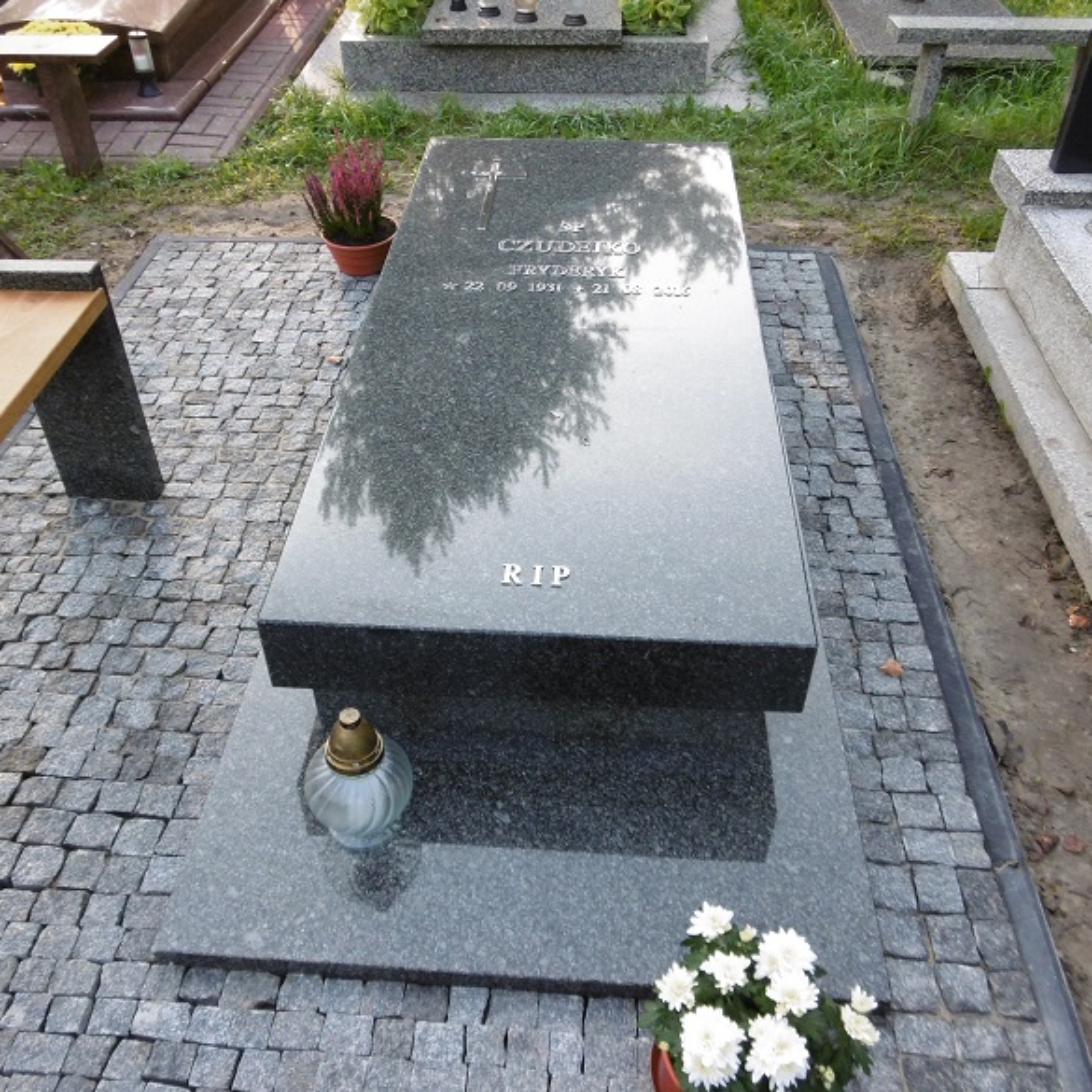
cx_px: 528
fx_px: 1035
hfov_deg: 55.6
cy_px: 538
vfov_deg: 55.6
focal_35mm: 29
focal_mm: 4.3
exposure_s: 1/100
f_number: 3.1
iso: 100
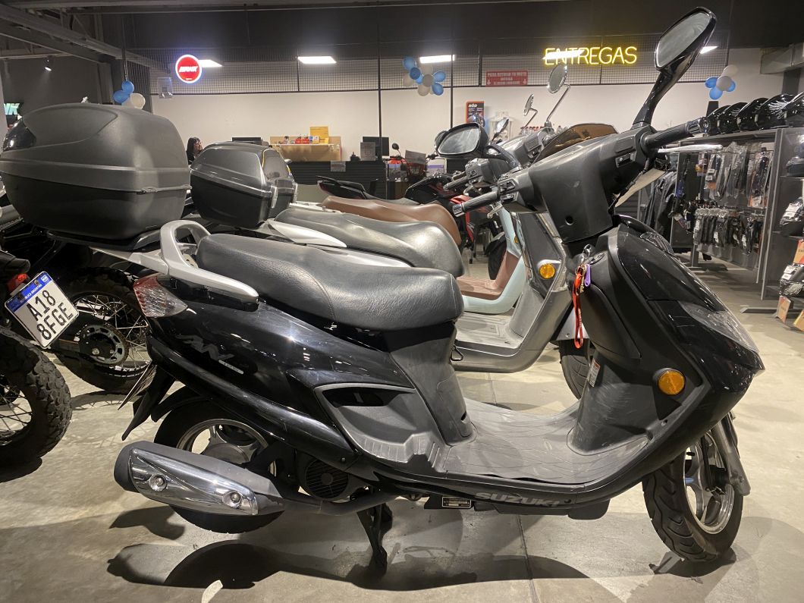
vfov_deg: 53.1
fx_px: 604
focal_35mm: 26
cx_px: 402
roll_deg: +1.2
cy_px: 302
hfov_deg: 67.3
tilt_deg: -12.0
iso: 200
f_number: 1.8
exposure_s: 1/50
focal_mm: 4.25
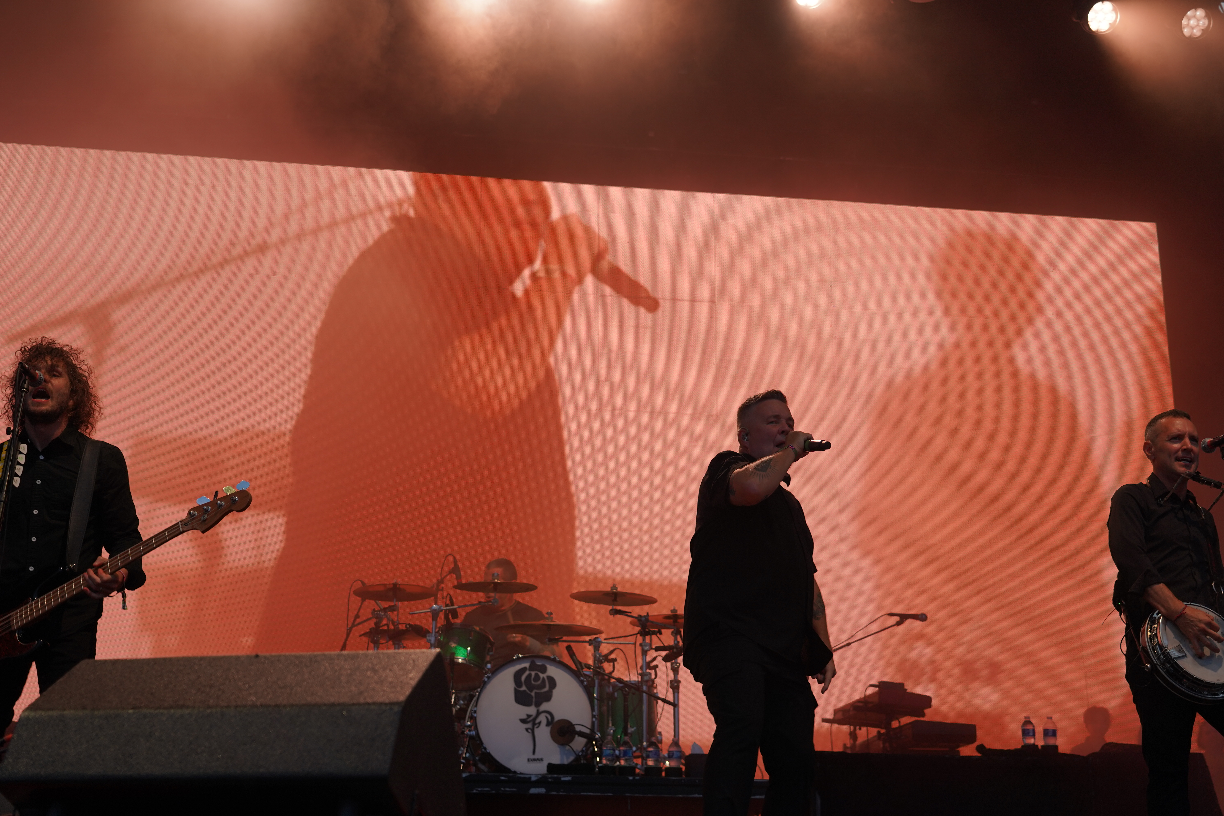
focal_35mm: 48
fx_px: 1632
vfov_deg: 28.1
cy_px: 408
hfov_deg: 41.1
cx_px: 612
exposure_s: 1/160
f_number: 4
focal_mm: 48
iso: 250
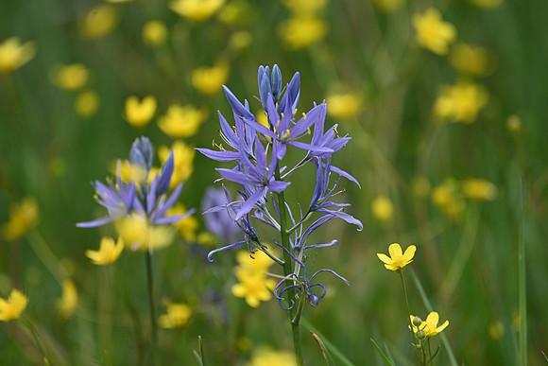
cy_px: 183
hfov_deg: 2.6
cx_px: 274
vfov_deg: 1.7
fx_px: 12180
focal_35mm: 800
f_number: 6.3
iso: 450
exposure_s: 1/800
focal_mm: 800
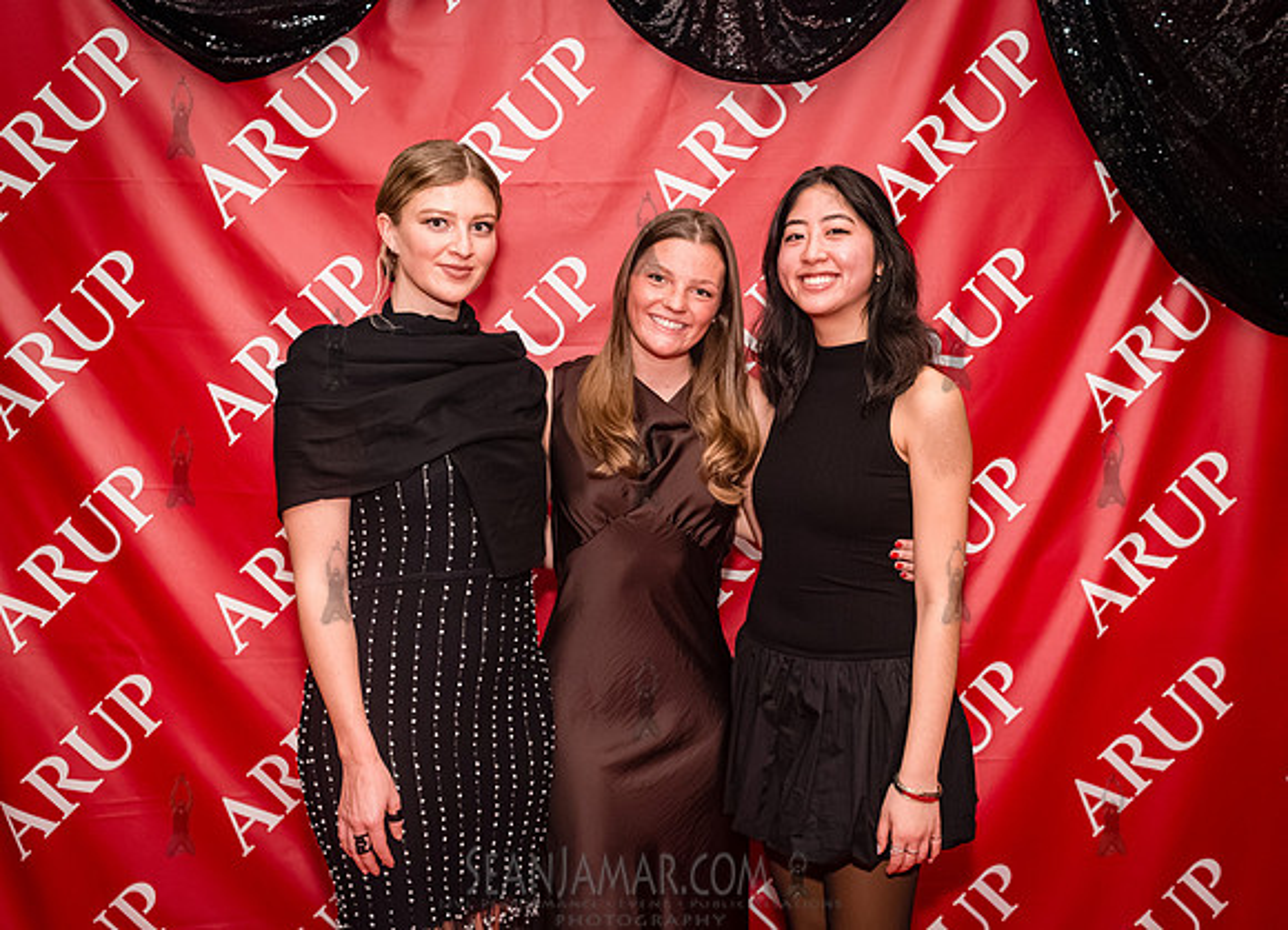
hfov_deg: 47.2
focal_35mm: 40
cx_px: 646
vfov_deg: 35.0
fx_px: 1474
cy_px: 425
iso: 8000
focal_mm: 35
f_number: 5
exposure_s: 1/400
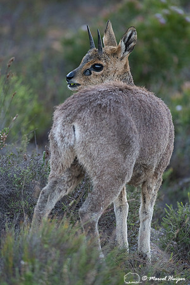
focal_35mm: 600
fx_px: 4750
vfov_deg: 3.4
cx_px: 95
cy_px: 142
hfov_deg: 2.3
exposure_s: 1/160
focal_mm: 600
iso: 2000
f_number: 5.6
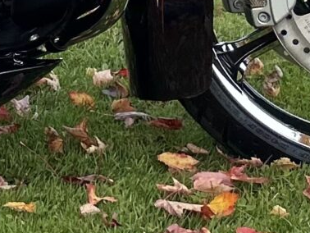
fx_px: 1577
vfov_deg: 8.0
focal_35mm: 176
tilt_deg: +1.4
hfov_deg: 10.0
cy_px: -273
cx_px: -406
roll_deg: +1.5
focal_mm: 5.7
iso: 50
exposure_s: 1/1869
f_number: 1.5
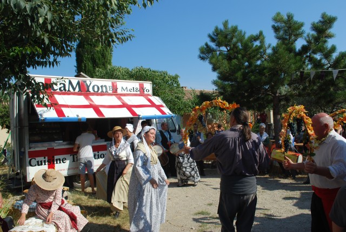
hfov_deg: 67.3
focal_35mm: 27
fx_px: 260
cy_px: 116
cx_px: 173
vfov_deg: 48.1
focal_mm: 18
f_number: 8
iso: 100
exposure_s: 1/250
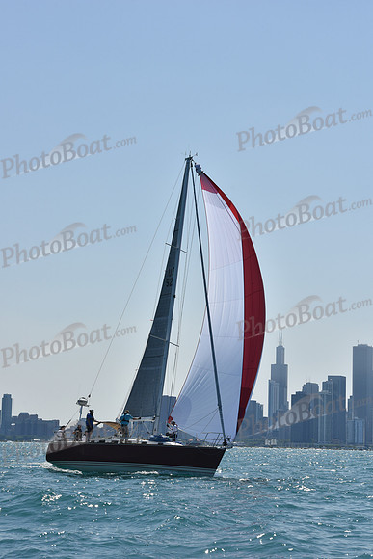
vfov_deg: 22.6
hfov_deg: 15.2
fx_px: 1398
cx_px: 186
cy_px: 280
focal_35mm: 90
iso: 250
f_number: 10
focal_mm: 90
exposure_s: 1/1250
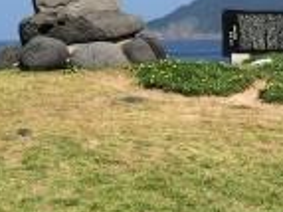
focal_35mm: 94
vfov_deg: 14.7
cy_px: -97
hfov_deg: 20.6
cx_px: 53
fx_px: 768
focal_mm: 4.12
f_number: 2.2
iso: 40
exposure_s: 1/2415
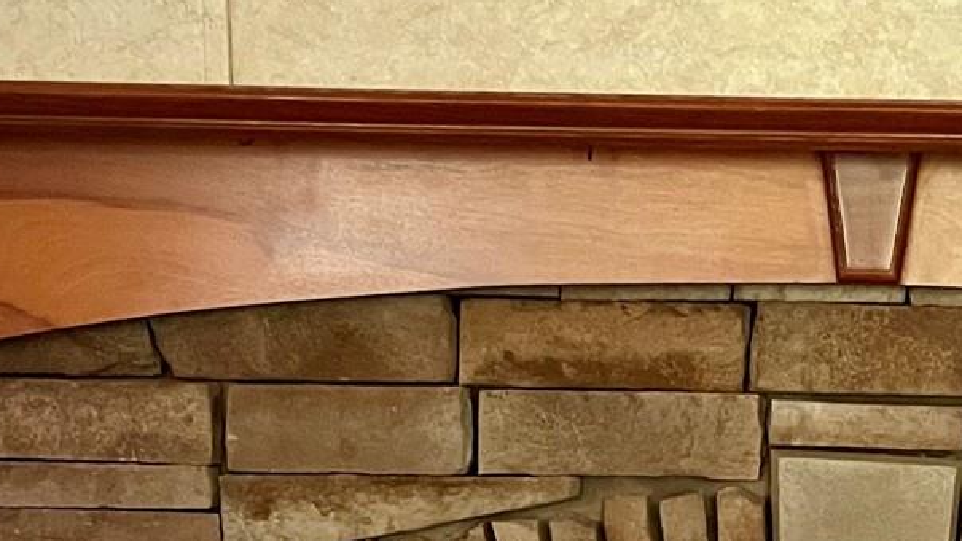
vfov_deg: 11.8
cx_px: 866
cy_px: 934
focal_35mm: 96
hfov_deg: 21.7
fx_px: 2449
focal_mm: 5.1
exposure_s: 1/60
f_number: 1.6
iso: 400
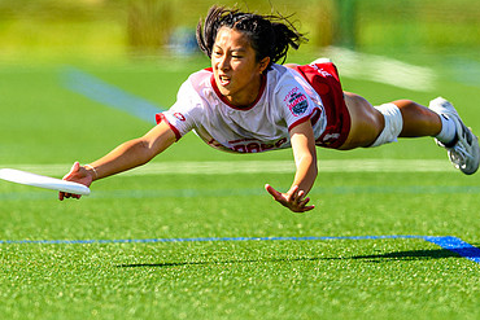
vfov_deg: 1.5
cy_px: 70
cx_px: 226
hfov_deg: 2.2
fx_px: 12324
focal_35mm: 924
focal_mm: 400
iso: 100
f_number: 3.2
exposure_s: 1/1600
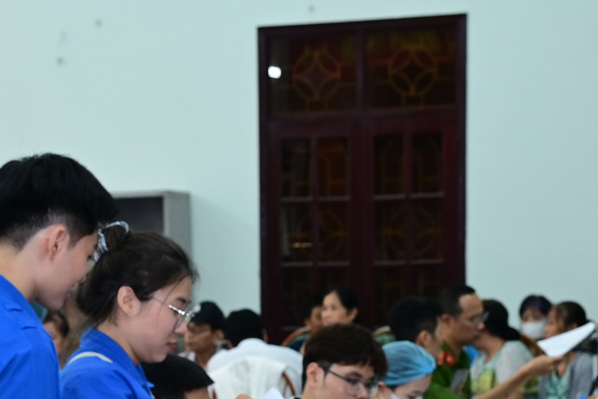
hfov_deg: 17.9
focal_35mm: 114
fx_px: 1890
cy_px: 554
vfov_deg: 11.6
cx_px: 150
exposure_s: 1/125
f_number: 4
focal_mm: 31.5
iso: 800
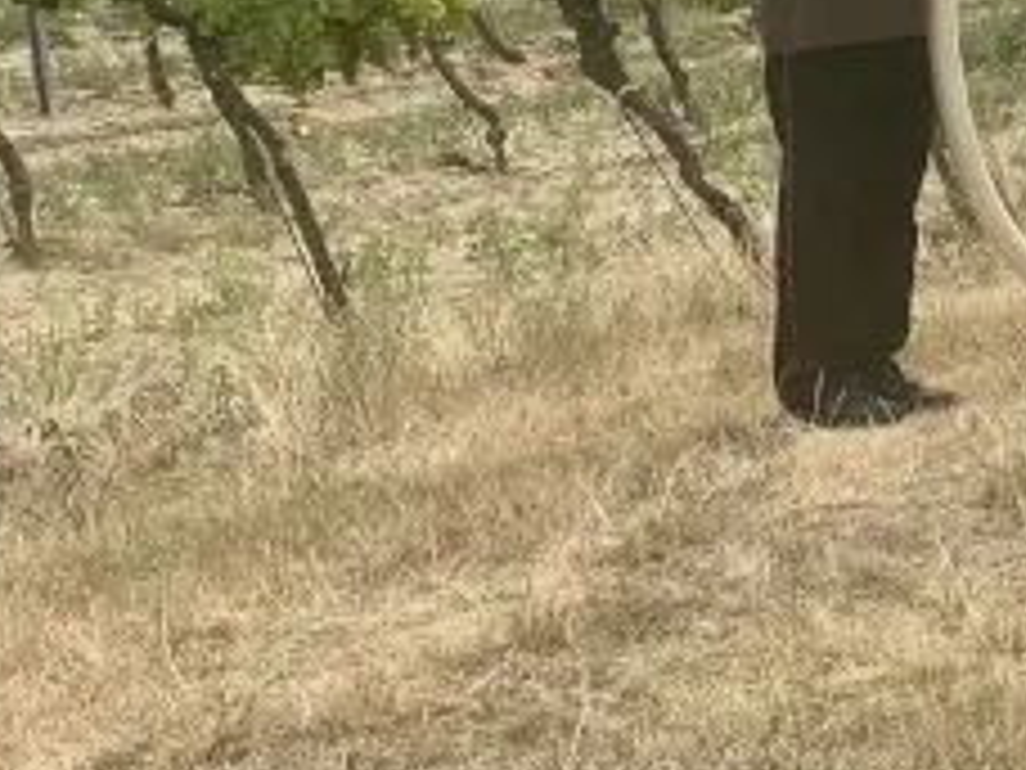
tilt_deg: -8.5
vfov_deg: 10.0
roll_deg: +3.4
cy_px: 52
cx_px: 1395
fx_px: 4387
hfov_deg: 12.8
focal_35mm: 148
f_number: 2
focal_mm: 6
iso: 20
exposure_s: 1/959
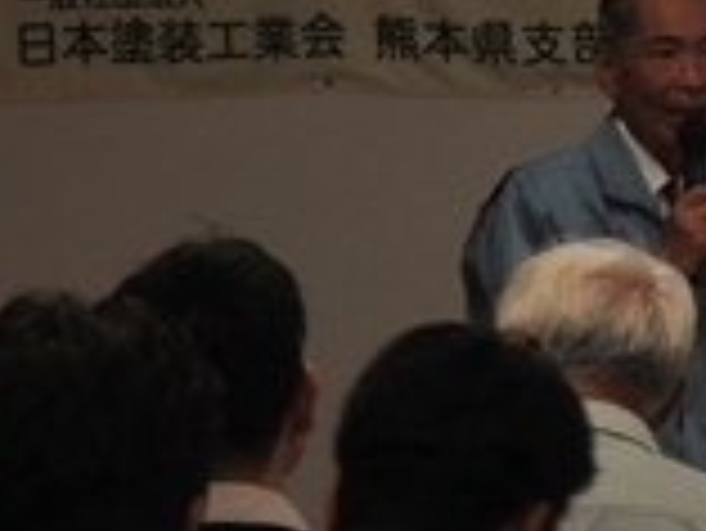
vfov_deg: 3.2
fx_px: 9552
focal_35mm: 468
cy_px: -117
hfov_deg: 4.2
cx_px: 1313
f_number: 5
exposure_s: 1/60
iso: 140
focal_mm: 20.6
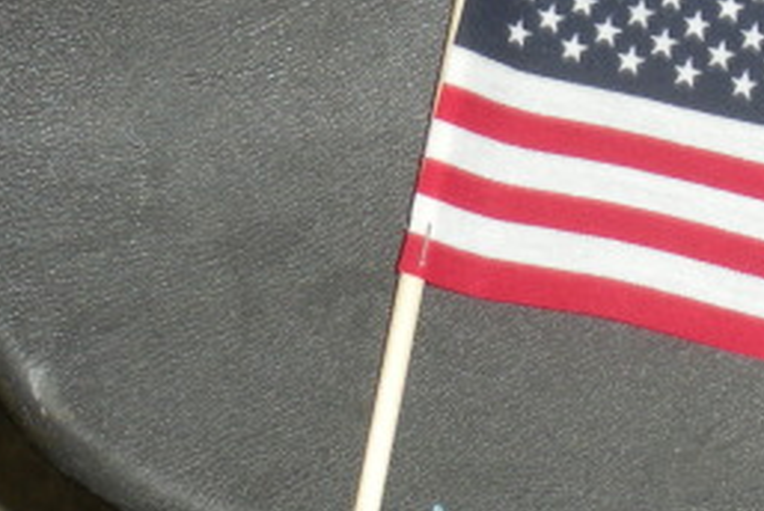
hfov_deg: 13.6
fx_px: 3166
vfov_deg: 9.2
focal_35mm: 149
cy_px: 282
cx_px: 743
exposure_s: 1/30
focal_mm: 6.3
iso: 64
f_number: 3.5
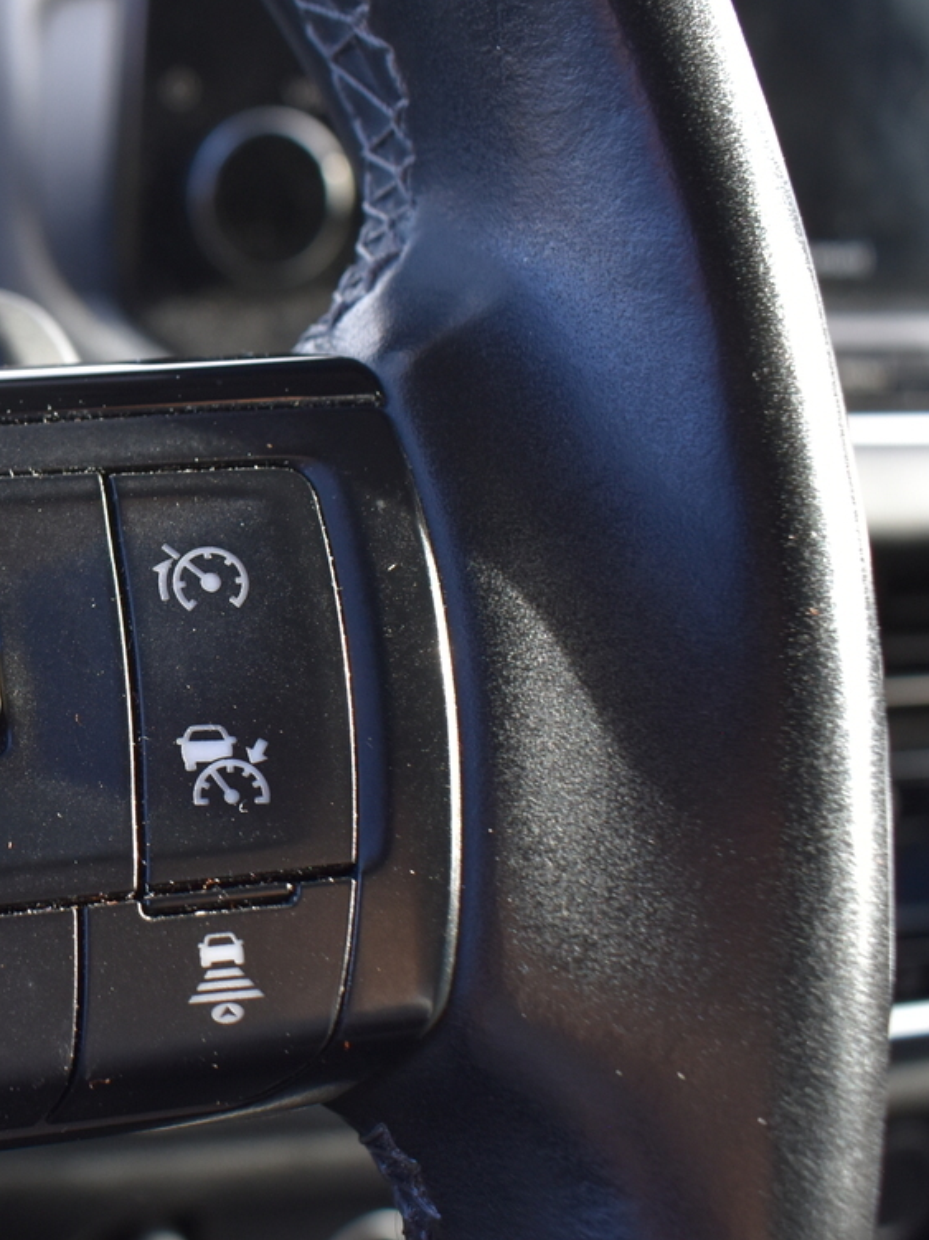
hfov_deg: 23.8
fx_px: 2004
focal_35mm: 56
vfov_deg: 34.3
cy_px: 669
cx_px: -183
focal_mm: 18
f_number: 5.6
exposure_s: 1/125
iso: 400
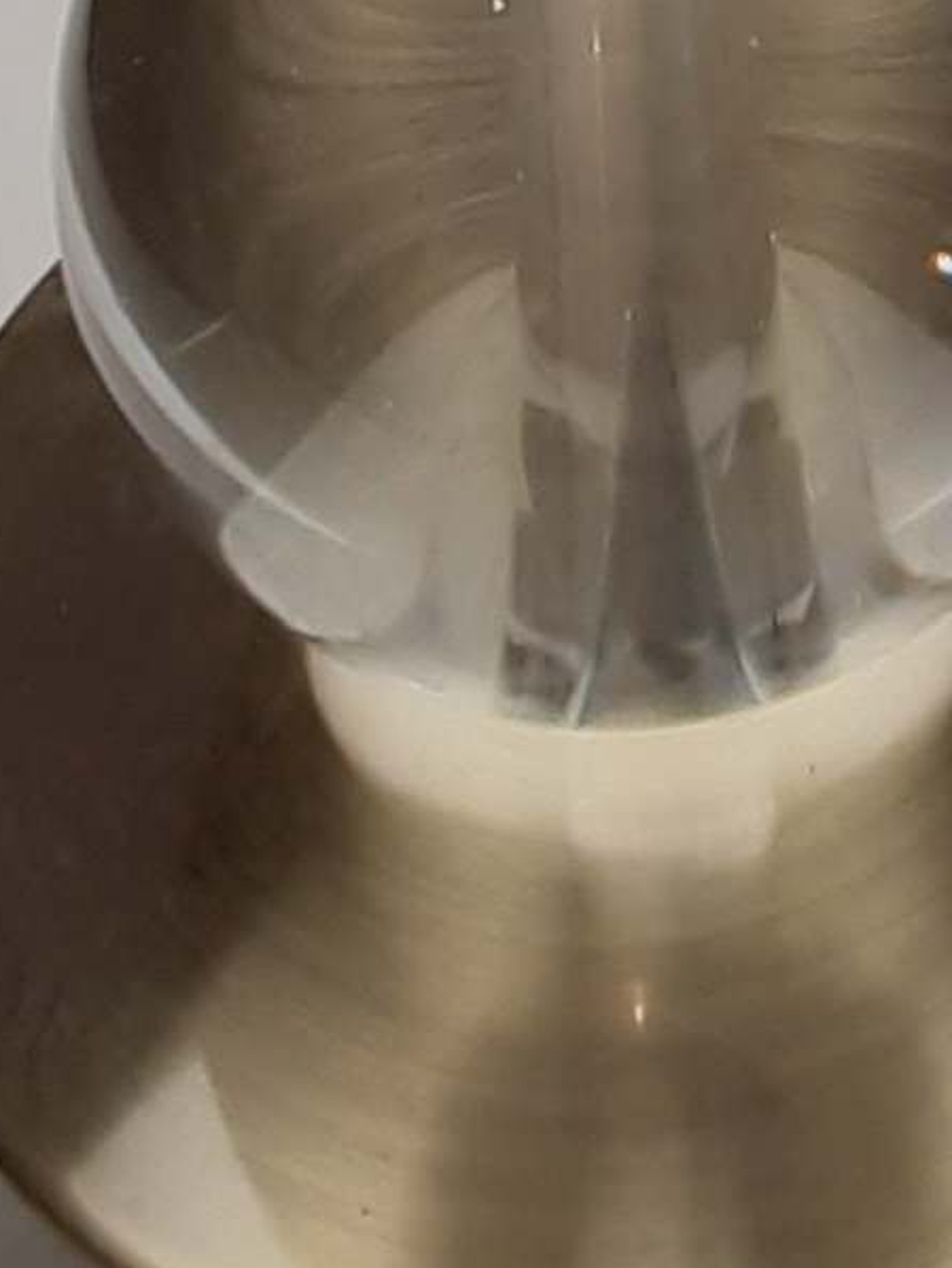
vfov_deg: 25.7
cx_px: 795
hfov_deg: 25.6
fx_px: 2052
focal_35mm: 56
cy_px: -630
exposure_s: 1/50
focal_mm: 1.13
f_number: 2.2
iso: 40
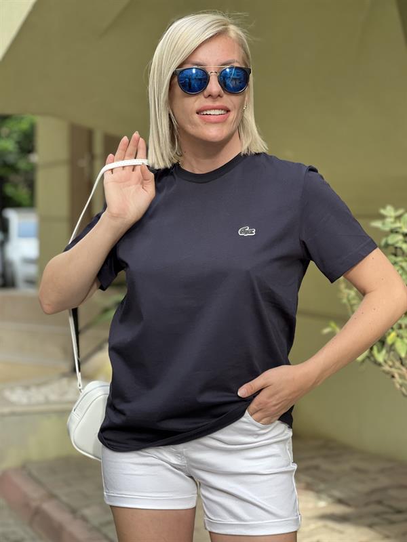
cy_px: 271
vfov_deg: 25.3
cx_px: 204
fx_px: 1207
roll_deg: -0.7
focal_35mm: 77
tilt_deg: -0.8
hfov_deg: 19.1
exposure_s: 1/121
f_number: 2.8
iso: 100
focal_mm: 9
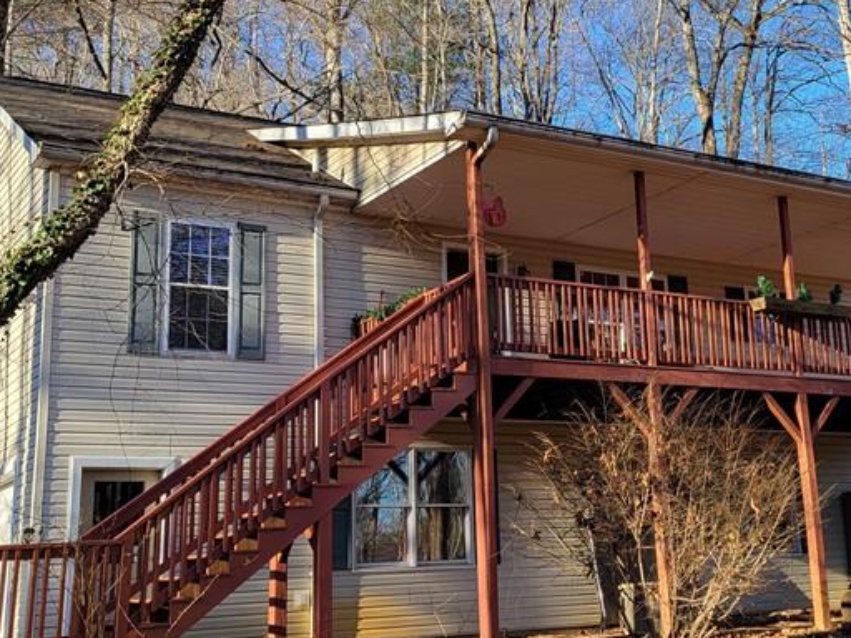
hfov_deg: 36.4
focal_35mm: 52
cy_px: 258
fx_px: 1278
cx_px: 580
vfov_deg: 28.0
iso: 40
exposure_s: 1/536
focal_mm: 5.4
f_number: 1.8
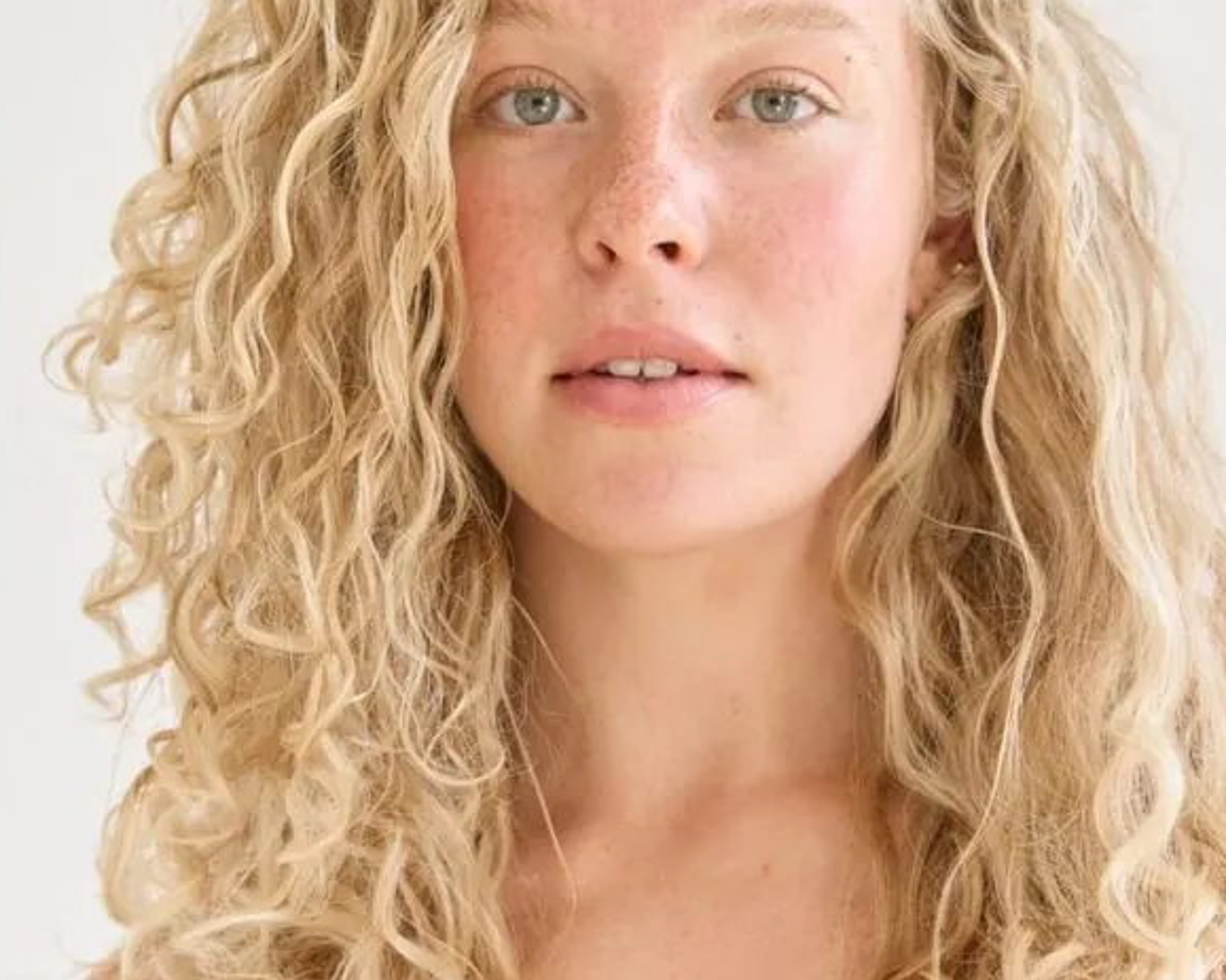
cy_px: 508
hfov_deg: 18.6
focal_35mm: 103
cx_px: 696
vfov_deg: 14.9
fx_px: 3737
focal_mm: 62
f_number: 5.6
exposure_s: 1/125
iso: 400
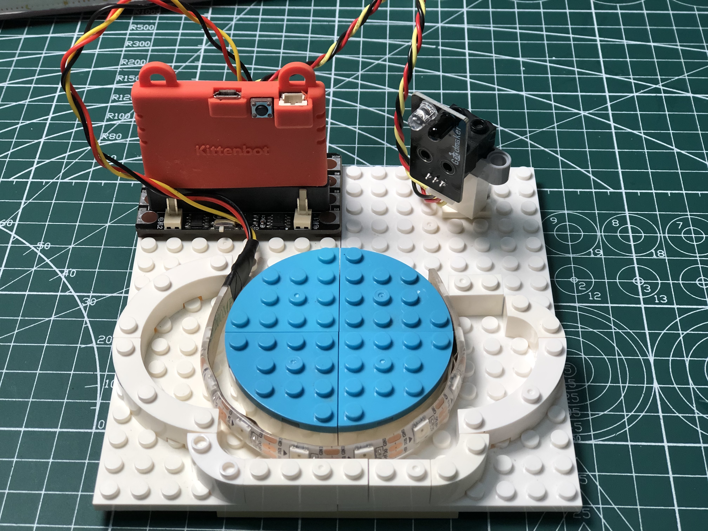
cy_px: 266
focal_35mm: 57
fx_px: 1166
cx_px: 354
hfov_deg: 33.8
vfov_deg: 25.7
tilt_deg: -49.6
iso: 50
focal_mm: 6.6
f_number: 2.8
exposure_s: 1/30
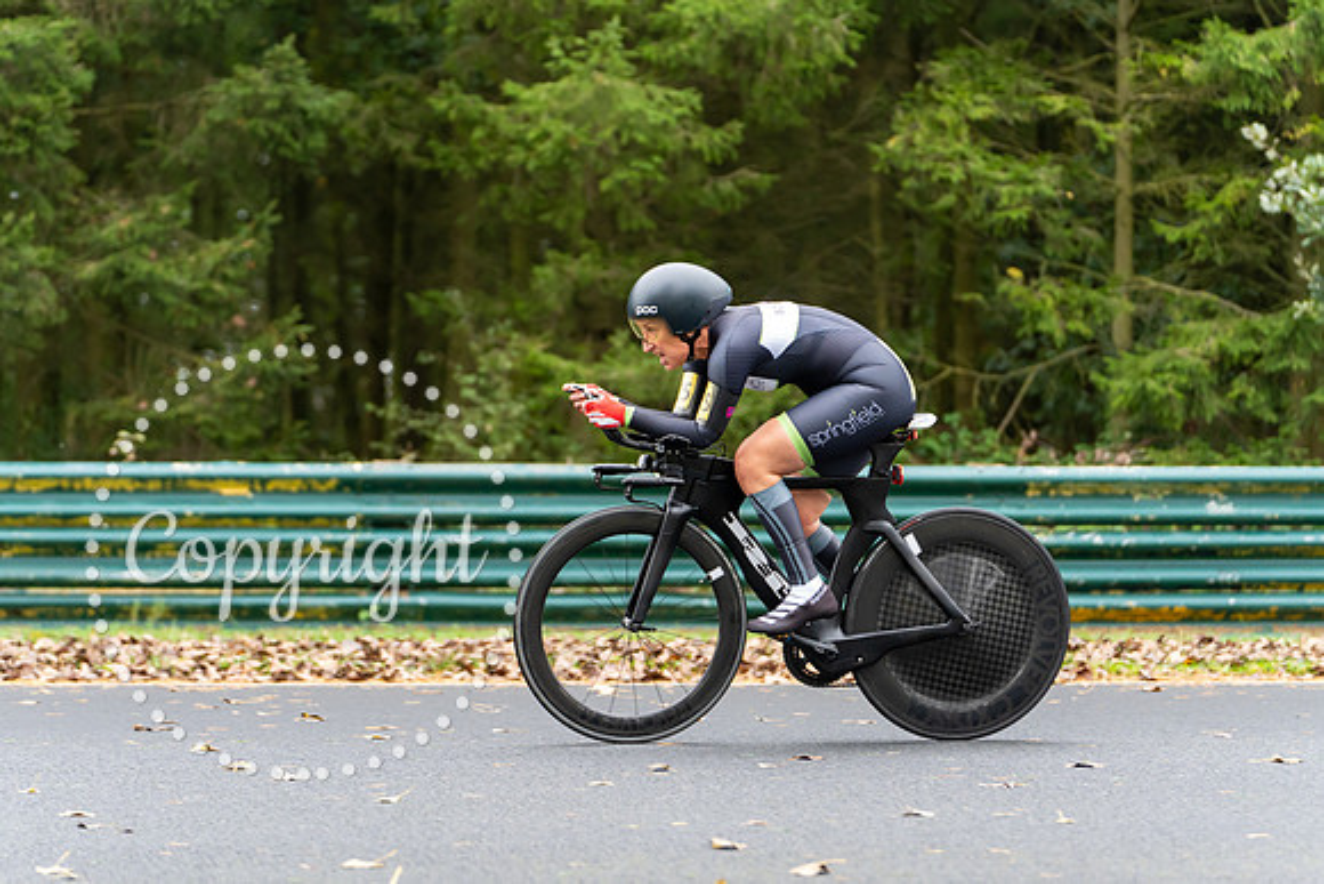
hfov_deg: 17.0
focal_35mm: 121
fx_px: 4440
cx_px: 662
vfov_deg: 11.4
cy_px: 442
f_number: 2.8
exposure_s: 1/1250
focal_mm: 114
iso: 2000
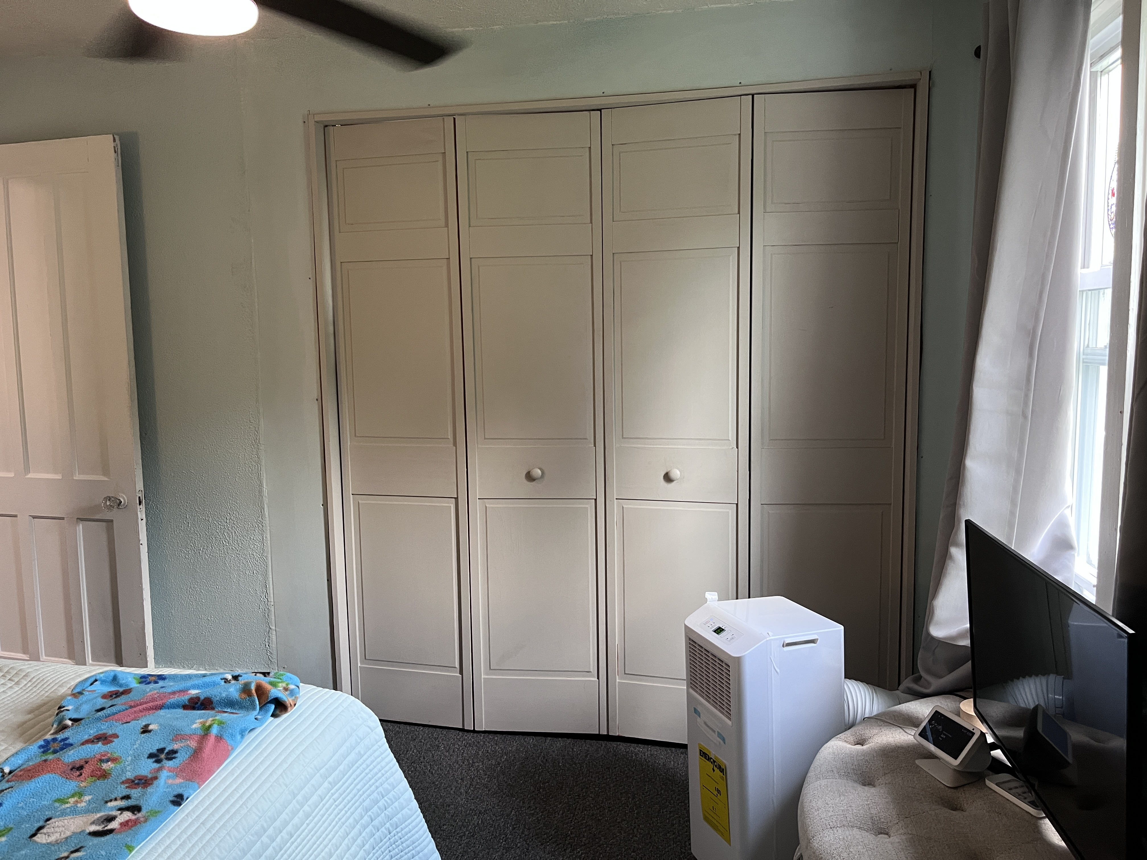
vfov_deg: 53.1
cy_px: 430
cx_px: 574
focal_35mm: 26
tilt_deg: -5.4
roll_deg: +1.8
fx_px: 862
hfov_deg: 67.3
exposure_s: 1/60
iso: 200
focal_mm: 5.1
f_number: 1.6
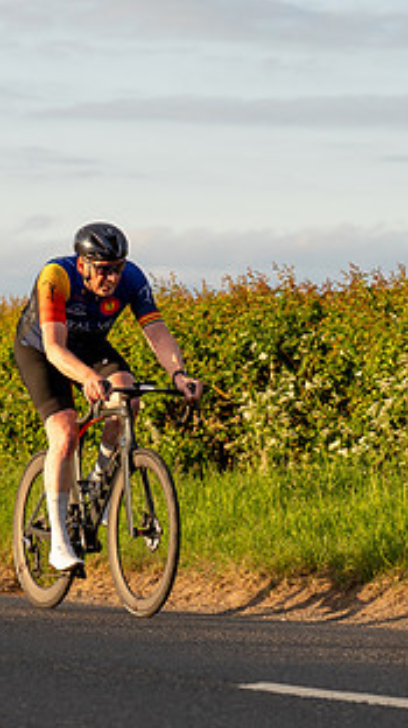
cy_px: 400
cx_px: 110
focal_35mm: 195
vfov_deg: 11.1
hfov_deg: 6.2
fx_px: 3759
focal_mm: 77
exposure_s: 1/1000
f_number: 4
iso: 250
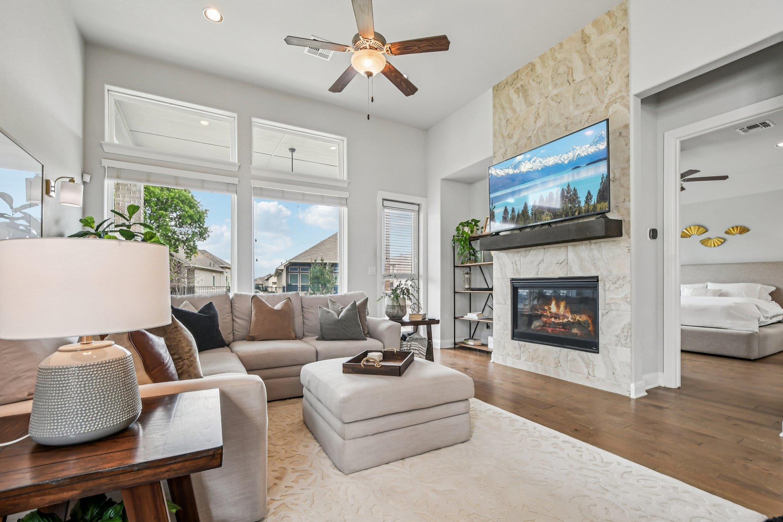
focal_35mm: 15
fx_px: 326
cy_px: 261
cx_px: 392
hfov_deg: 100.4
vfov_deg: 77.3
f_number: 8
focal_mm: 10
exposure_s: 1/80
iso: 400
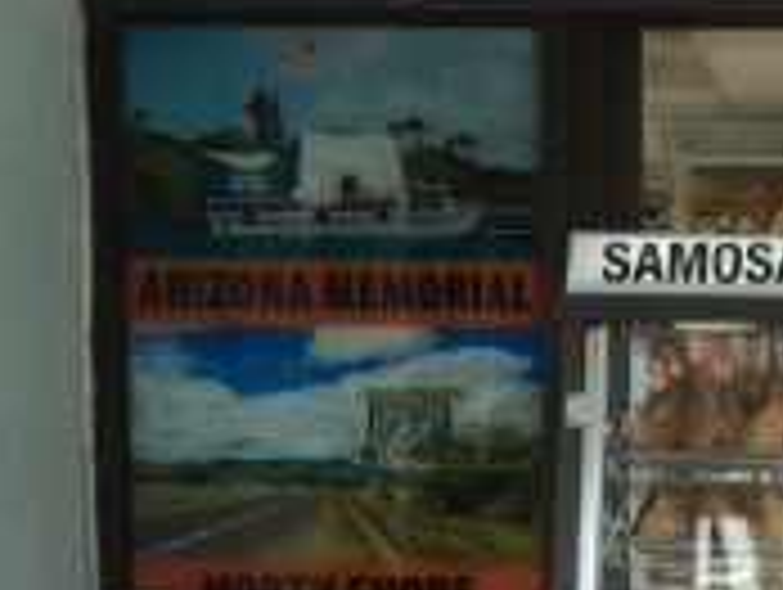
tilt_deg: -2.7
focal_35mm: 75
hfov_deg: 24.5
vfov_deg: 19.4
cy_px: 504
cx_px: 824
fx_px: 1699
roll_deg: -0.6
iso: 32
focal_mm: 4.15
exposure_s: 1/120
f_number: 2.2
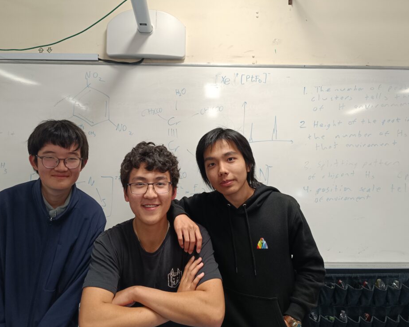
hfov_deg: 66.0
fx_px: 315
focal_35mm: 26
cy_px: 165
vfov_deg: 54.9
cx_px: 195
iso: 590
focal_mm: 5.59
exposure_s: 1/100
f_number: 1.88
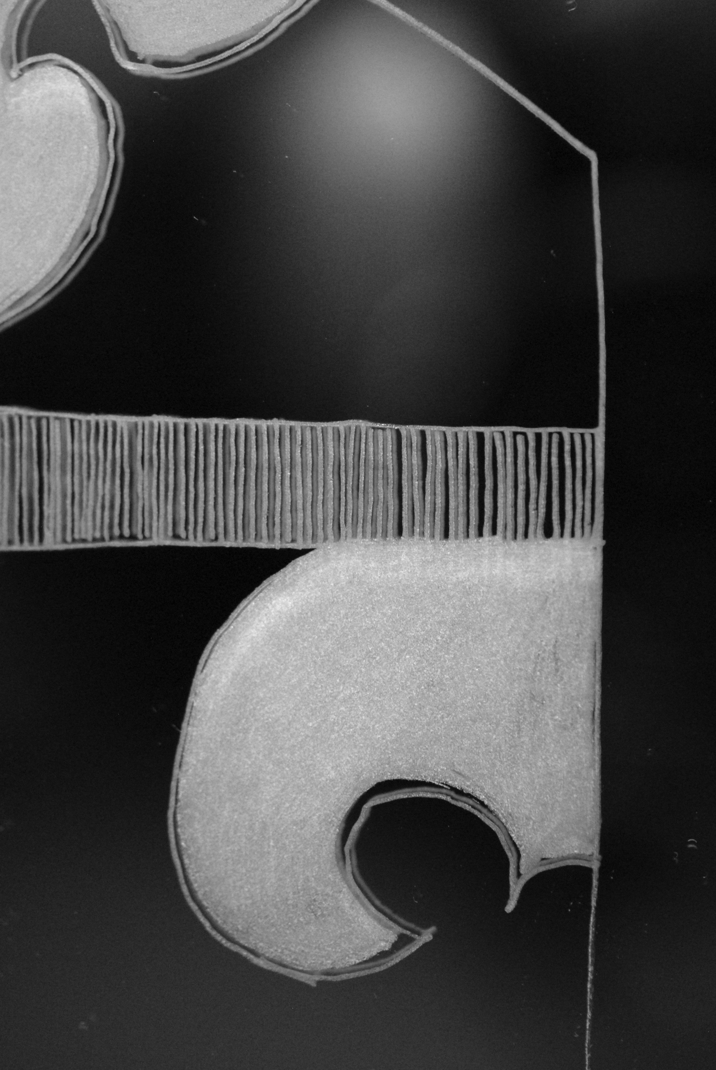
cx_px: 358
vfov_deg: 22.6
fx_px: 2677
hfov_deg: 15.2
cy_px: 535
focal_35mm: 90
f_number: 3.2
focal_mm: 60
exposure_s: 1/125
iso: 800
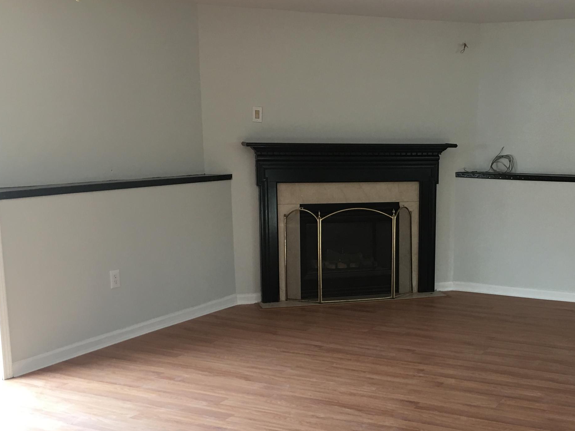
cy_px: 298
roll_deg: -0.9
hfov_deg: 39.7
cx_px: 408
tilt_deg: -11.9
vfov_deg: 30.6
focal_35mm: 47
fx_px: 781
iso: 32
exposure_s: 1/15
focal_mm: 4.15
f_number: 2.2
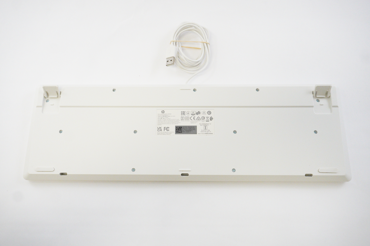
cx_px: 185
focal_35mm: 30
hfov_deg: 62.0
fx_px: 308
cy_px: 123
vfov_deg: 43.5
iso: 5000
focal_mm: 20
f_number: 5.6
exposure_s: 1/320
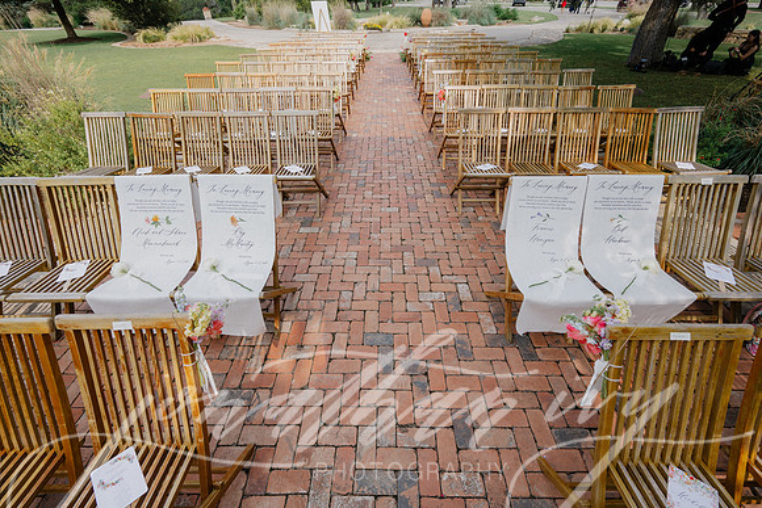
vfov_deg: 75.5
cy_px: 254
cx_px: 381
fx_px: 328
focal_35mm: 16
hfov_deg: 98.5
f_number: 7.1
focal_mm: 15.5
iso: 100
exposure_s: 1/320
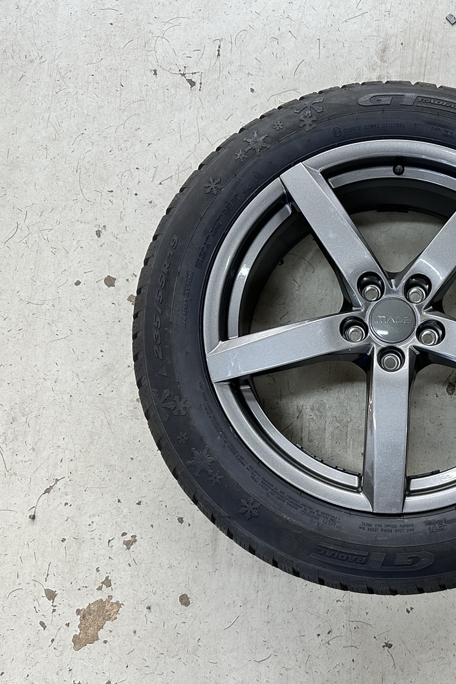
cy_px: 337
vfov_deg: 55.8
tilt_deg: -81.1
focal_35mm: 34
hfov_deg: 37.2
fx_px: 646
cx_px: 380
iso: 250
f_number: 1.78
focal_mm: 6.86
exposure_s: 1/50
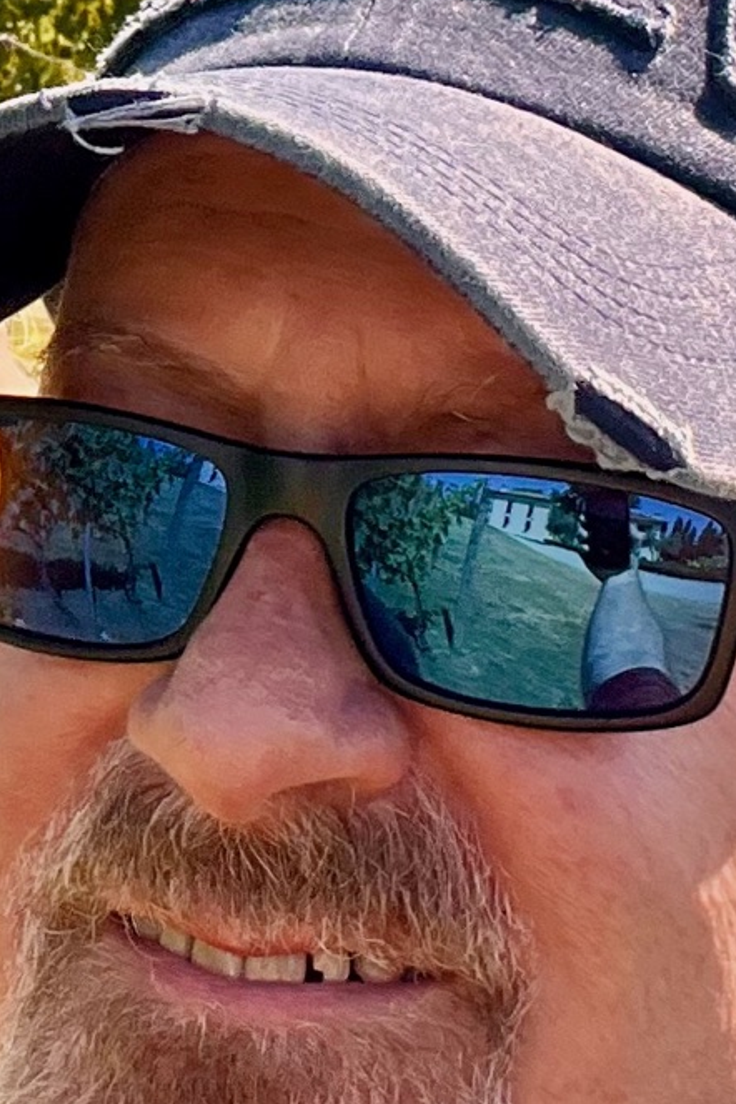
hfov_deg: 11.8
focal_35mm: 113
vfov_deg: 17.7
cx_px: -182
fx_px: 3465
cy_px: 2
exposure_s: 1/356
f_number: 2.2
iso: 32
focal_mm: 2.71
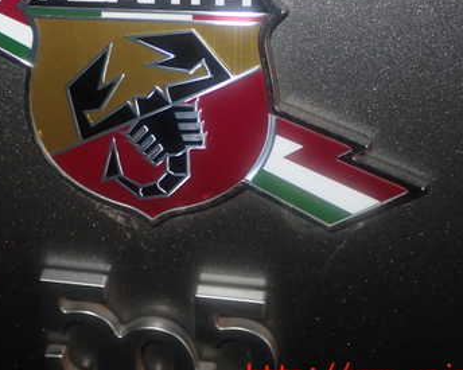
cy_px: 91
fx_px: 1027
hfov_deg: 25.2
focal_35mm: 75
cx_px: 147
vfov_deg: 20.3
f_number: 9
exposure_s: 1/40
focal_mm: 7.84
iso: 200
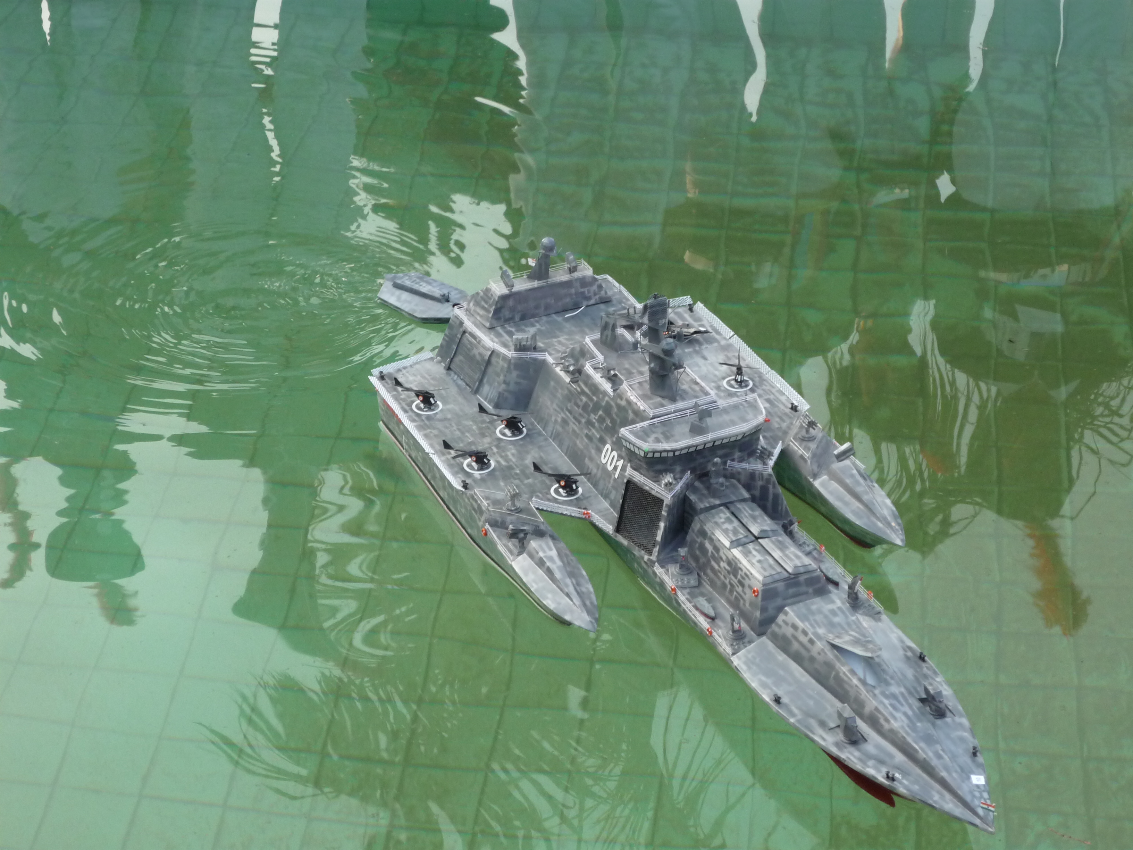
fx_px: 2749
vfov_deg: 17.6
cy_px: 425
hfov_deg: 23.3
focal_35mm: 84
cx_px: 566
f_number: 5.6
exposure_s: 1/125
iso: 200
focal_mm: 13.6
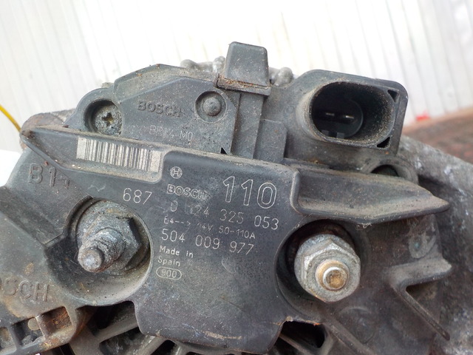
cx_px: 236
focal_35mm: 30
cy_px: 178
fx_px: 410
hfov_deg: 60.0
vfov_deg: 46.8
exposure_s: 1/30
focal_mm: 4.1
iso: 200
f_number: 3.3
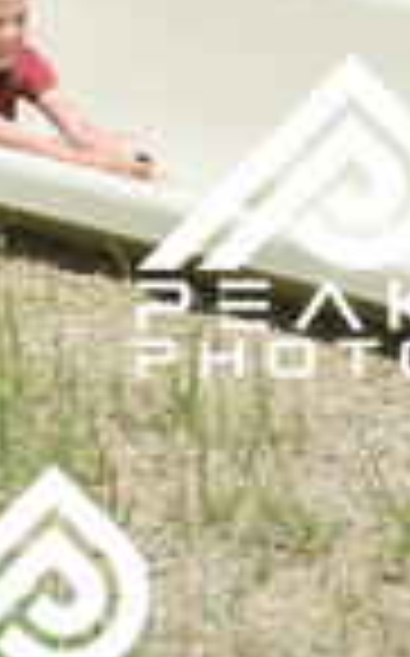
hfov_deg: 2.4
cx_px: 311
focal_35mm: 545
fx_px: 9763
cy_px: 187
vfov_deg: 3.9
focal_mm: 195
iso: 200
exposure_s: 1/640
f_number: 6.3
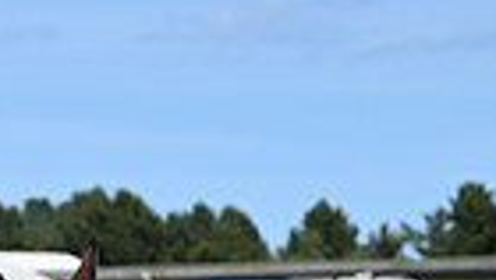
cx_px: -351
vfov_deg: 4.0
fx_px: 3988
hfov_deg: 7.0
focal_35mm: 303
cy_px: 555
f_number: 5.6
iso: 400
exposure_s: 1/3200
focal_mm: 70
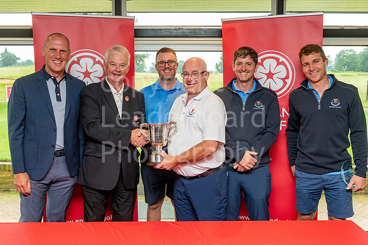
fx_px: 358
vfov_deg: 37.9
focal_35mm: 35
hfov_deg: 54.4
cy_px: 122
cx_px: 184
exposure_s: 1/50
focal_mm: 35
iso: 400
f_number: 5
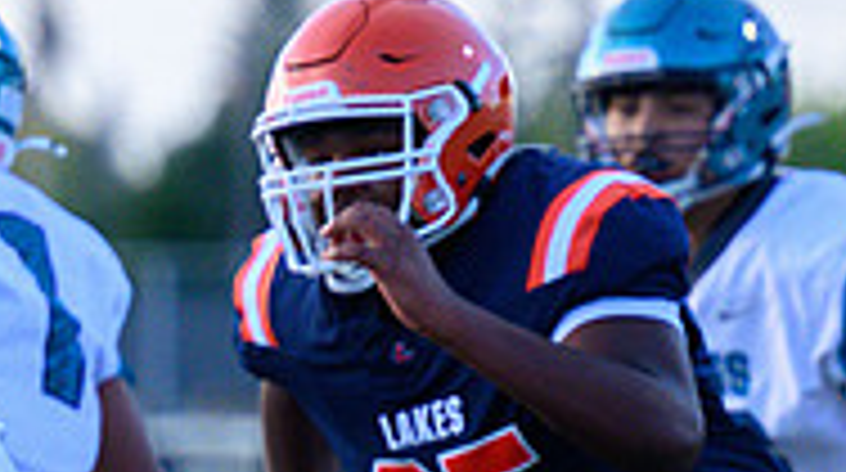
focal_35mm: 850
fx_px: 19035
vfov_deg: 1.4
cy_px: 755
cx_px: -304
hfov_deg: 2.5
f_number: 4
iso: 2500
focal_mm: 210
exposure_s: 1/2000
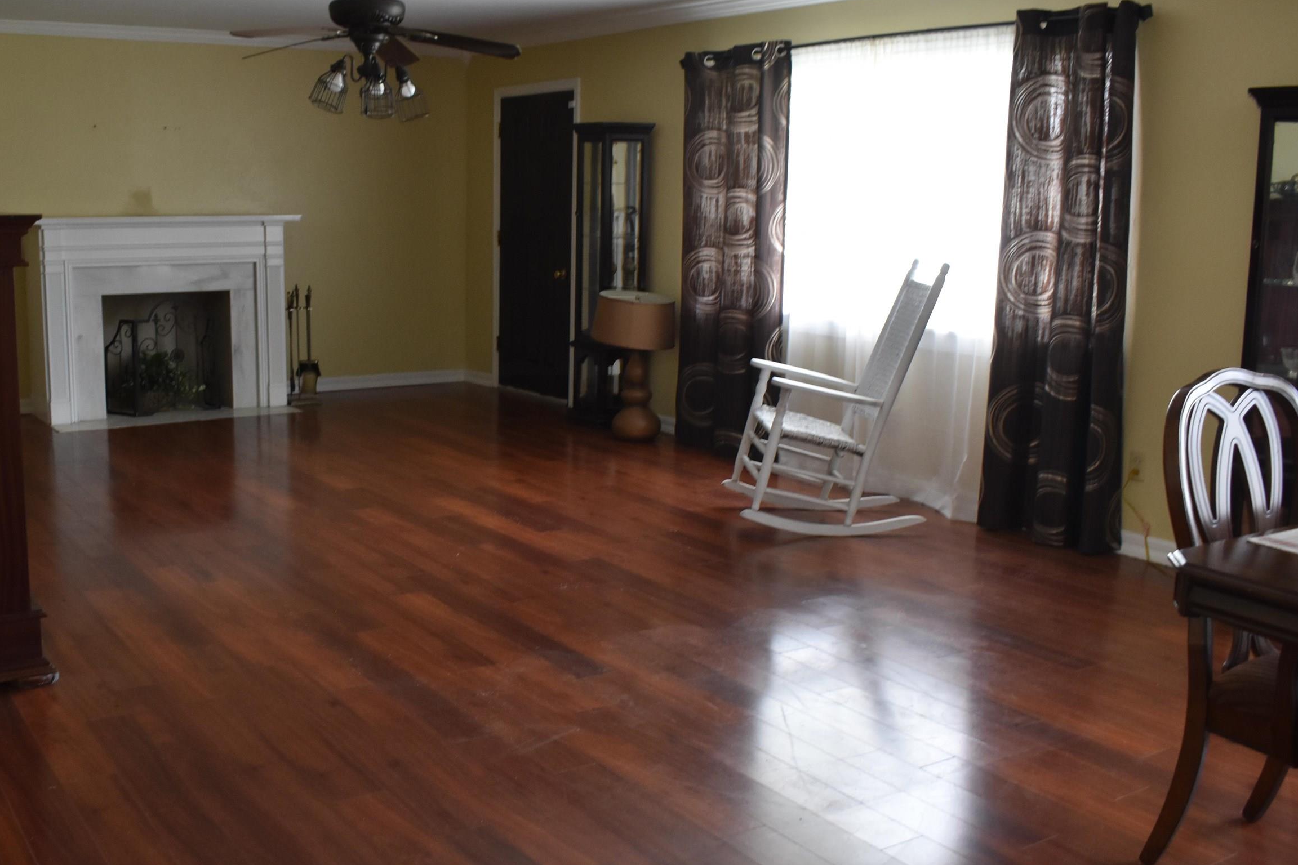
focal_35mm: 36
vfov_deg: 36.9
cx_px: 522
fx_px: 1298
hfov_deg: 52.8
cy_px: 411
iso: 800
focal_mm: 18
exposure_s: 1/25
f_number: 5
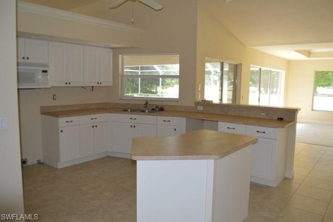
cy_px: 111
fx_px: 250
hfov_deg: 67.4
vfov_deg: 47.9
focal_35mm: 27
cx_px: 166
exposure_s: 1/60
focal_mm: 18
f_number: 3.5
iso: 450
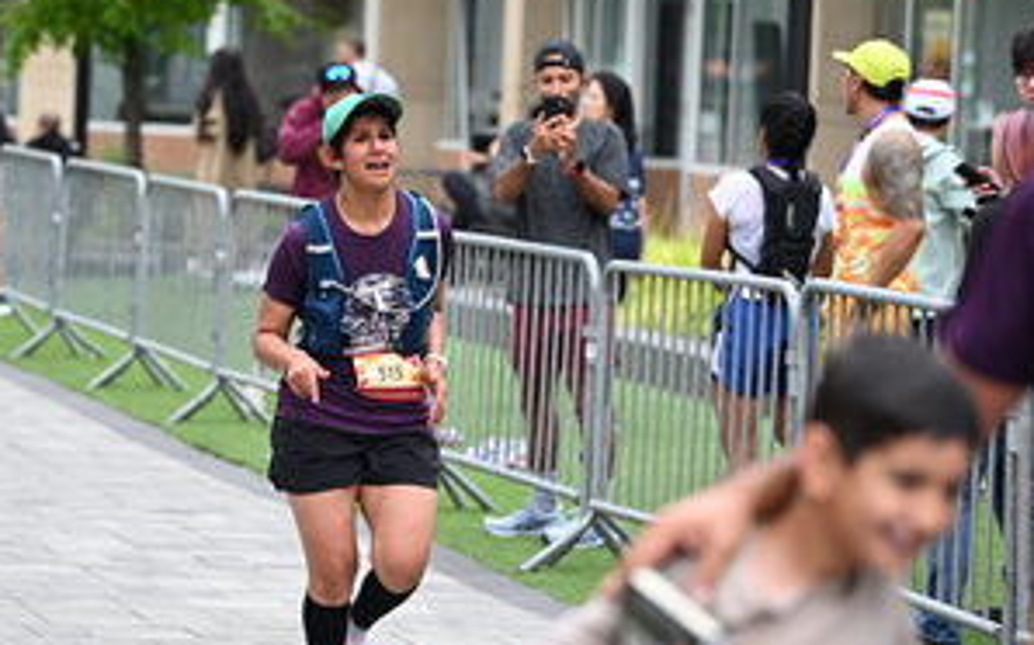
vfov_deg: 6.9
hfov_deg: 11.0
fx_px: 5352
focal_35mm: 190
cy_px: 319
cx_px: 463
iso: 640
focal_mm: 101
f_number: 2.8
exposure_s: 1/2000
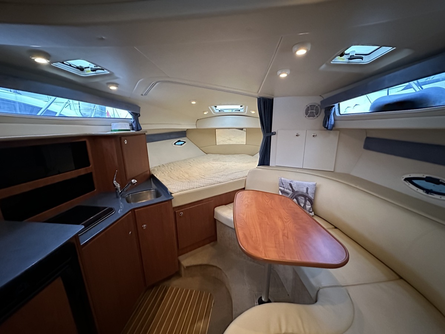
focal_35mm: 14
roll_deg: -0.4
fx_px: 180
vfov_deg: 85.7
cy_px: 167
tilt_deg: -12.6
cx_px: 222
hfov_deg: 102.1
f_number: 2.2
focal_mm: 2.22
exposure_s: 1/30
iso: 2500
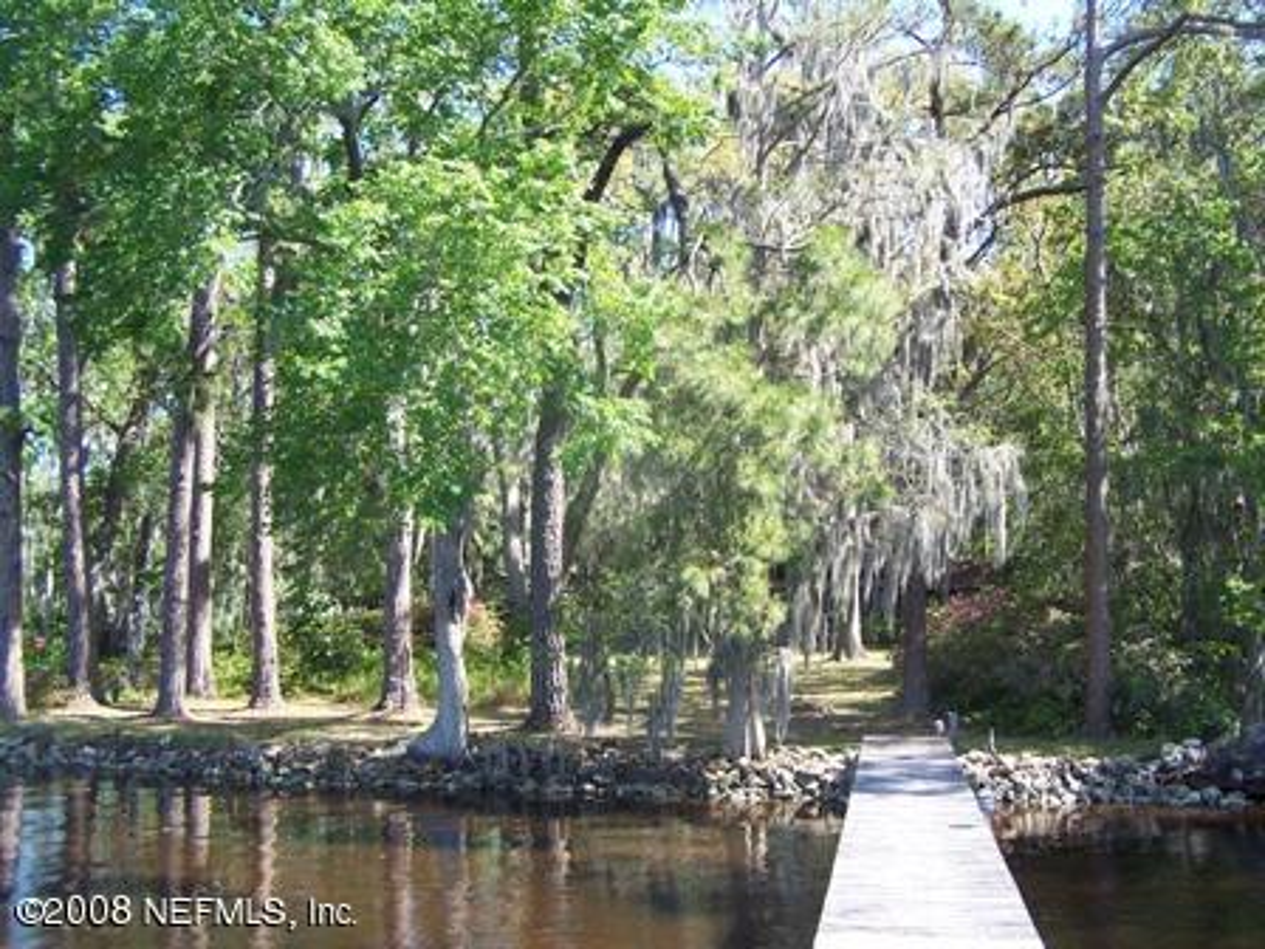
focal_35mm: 38
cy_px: 474
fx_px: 1389
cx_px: 632
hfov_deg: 49.0
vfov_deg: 37.7
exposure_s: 1/250
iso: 80
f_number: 2.8
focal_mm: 6.3
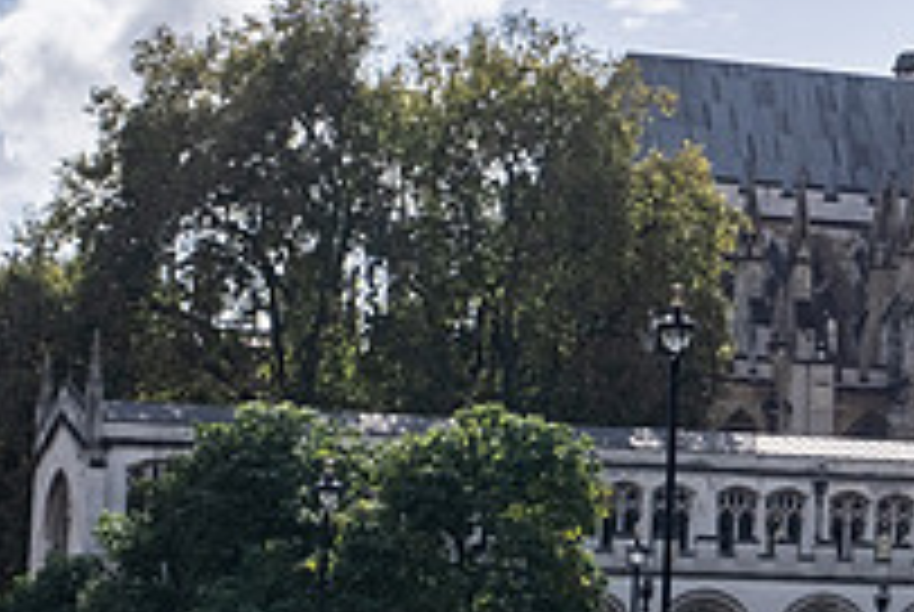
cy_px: 281
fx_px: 3407
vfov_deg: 10.3
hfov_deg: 14.4
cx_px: 1288
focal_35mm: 134
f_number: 6.4
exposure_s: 1/2000
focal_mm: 31.1
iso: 320
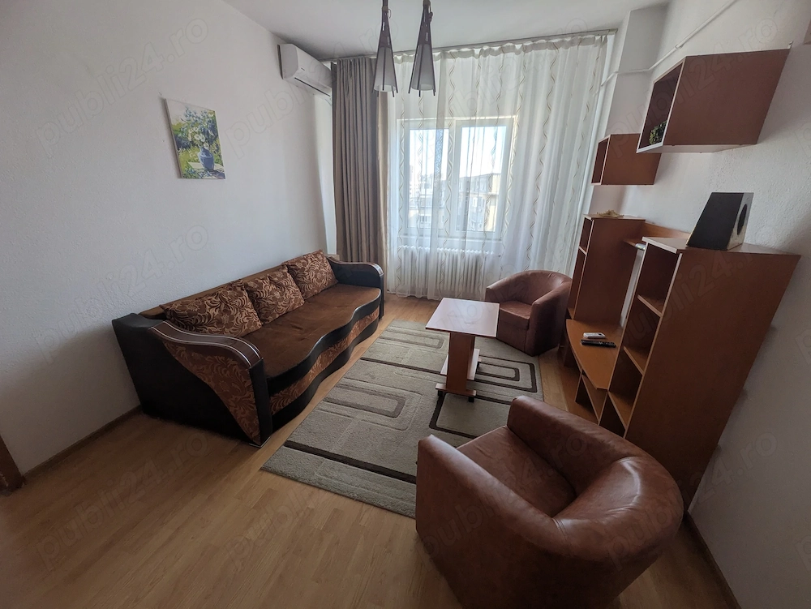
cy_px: 304
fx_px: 328
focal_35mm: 14
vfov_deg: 85.7
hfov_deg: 102.0
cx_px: 406
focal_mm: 1.83
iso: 47
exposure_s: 1/100
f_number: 2.2
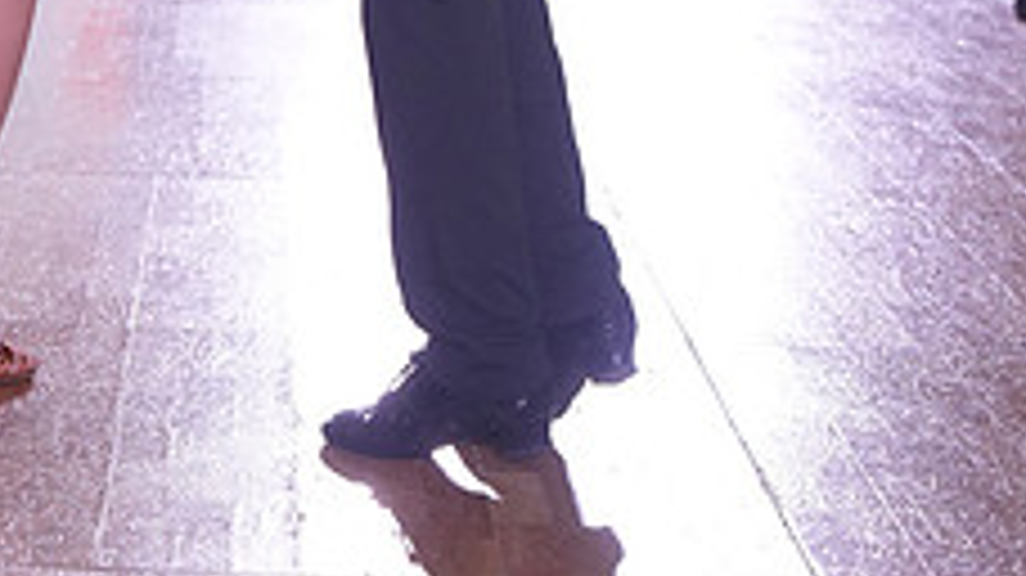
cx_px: 169
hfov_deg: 14.8
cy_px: -418
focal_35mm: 144
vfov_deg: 8.1
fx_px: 3916
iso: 1600
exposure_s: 1/500
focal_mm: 54
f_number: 4
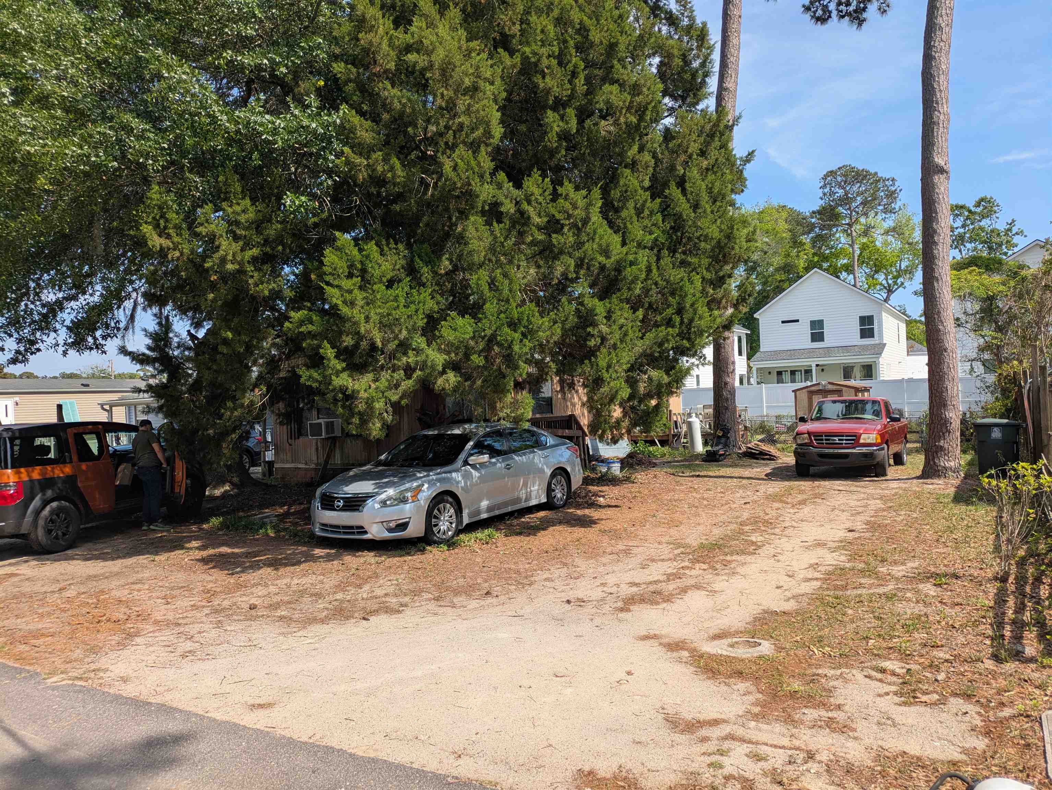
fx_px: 760
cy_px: 395
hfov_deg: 69.4
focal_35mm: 25
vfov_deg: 54.9
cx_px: 526
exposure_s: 1/1292
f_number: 1.89
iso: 47
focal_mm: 5.43
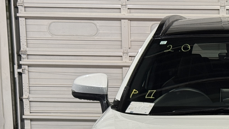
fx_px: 777
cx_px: 239
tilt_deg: -10.9
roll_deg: -0.6
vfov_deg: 9.3
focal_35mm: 128
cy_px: 178
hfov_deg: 16.4
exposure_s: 1/60
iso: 64
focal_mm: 6.76
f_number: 1.78
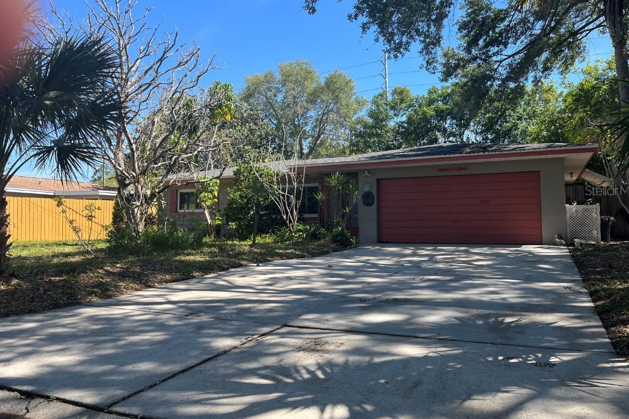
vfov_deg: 46.3
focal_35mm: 28
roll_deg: +0.1
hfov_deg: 65.5
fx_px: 489
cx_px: 319
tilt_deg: +3.0
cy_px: 190
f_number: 1.6
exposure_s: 1/1422
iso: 50
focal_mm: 5.1
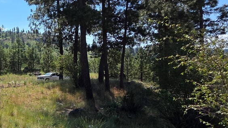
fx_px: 242
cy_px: 75
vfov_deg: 29.6
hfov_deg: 39.6
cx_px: -31
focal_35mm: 40
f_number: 1.9
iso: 40
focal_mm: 2.2
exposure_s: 1/1742
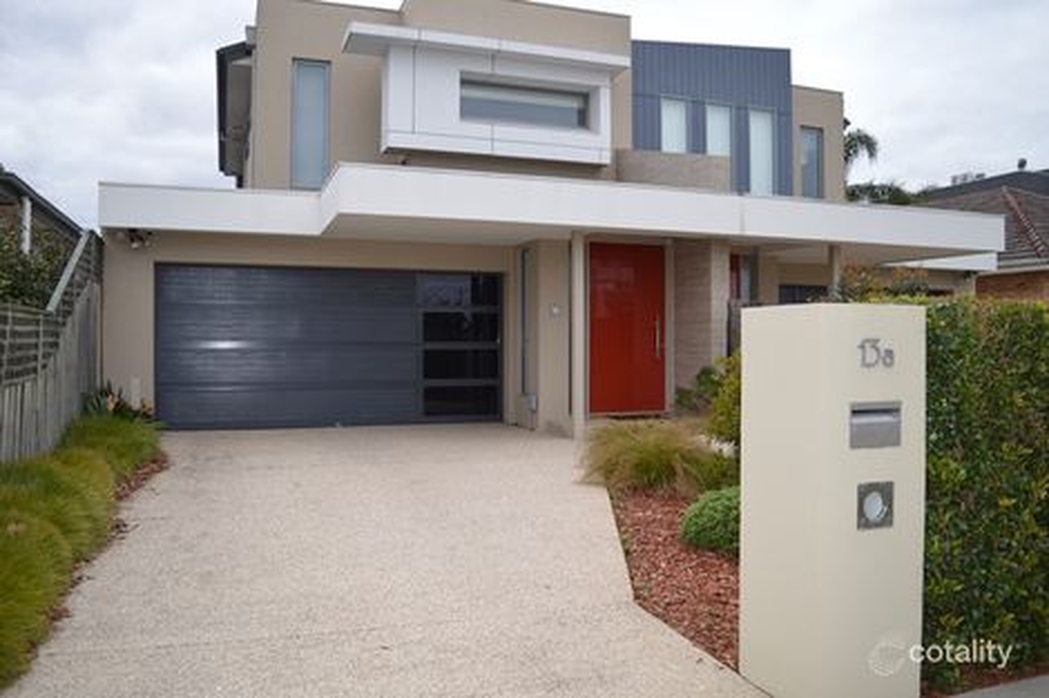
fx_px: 786
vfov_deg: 47.9
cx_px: 524
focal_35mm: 27
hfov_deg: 67.4
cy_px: 349
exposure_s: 1/125
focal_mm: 18
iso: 100
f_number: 4
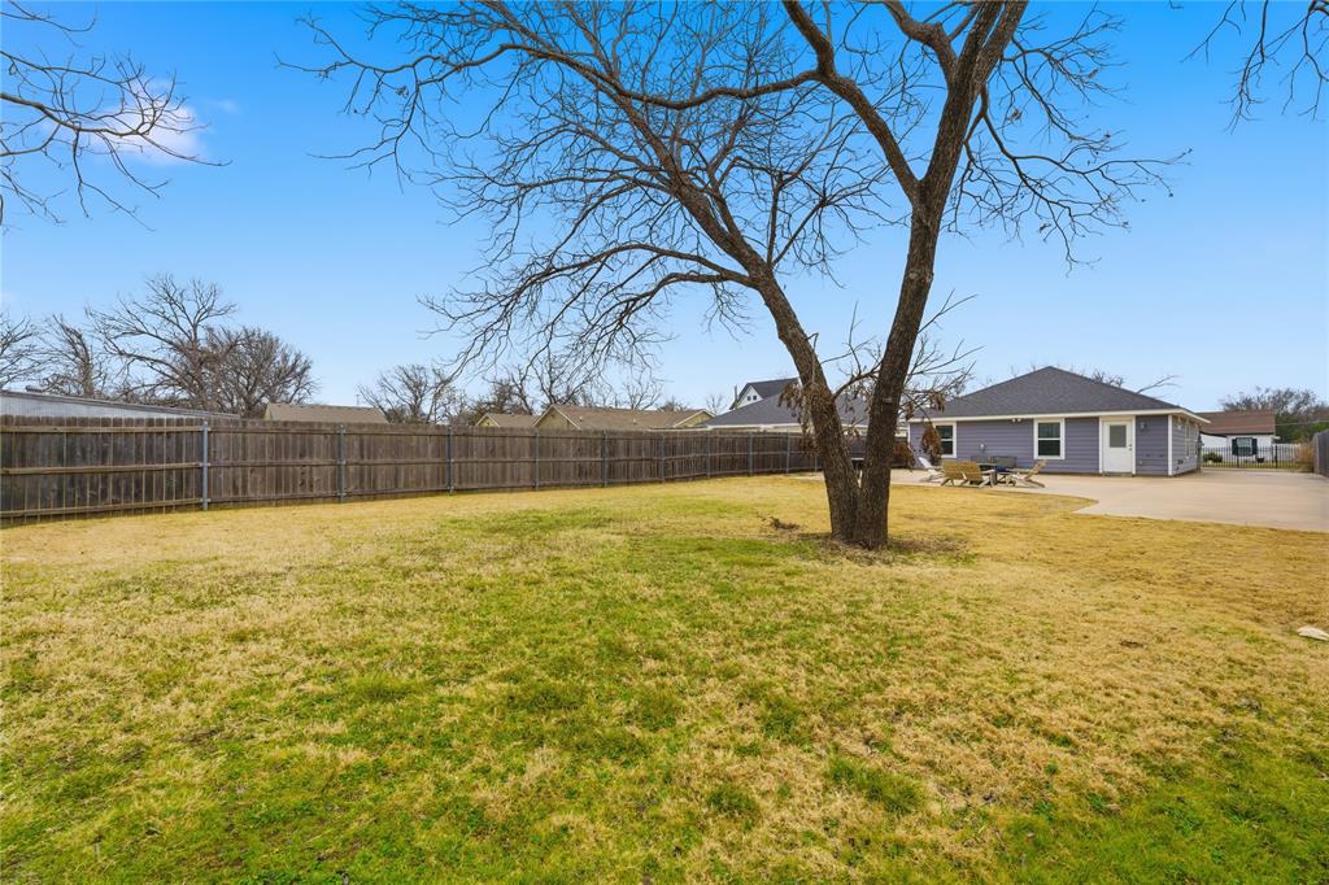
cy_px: 442
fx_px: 554
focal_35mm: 15
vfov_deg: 77.3
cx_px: 664
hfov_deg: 100.4
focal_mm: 15
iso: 125
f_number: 8
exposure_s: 1/2500
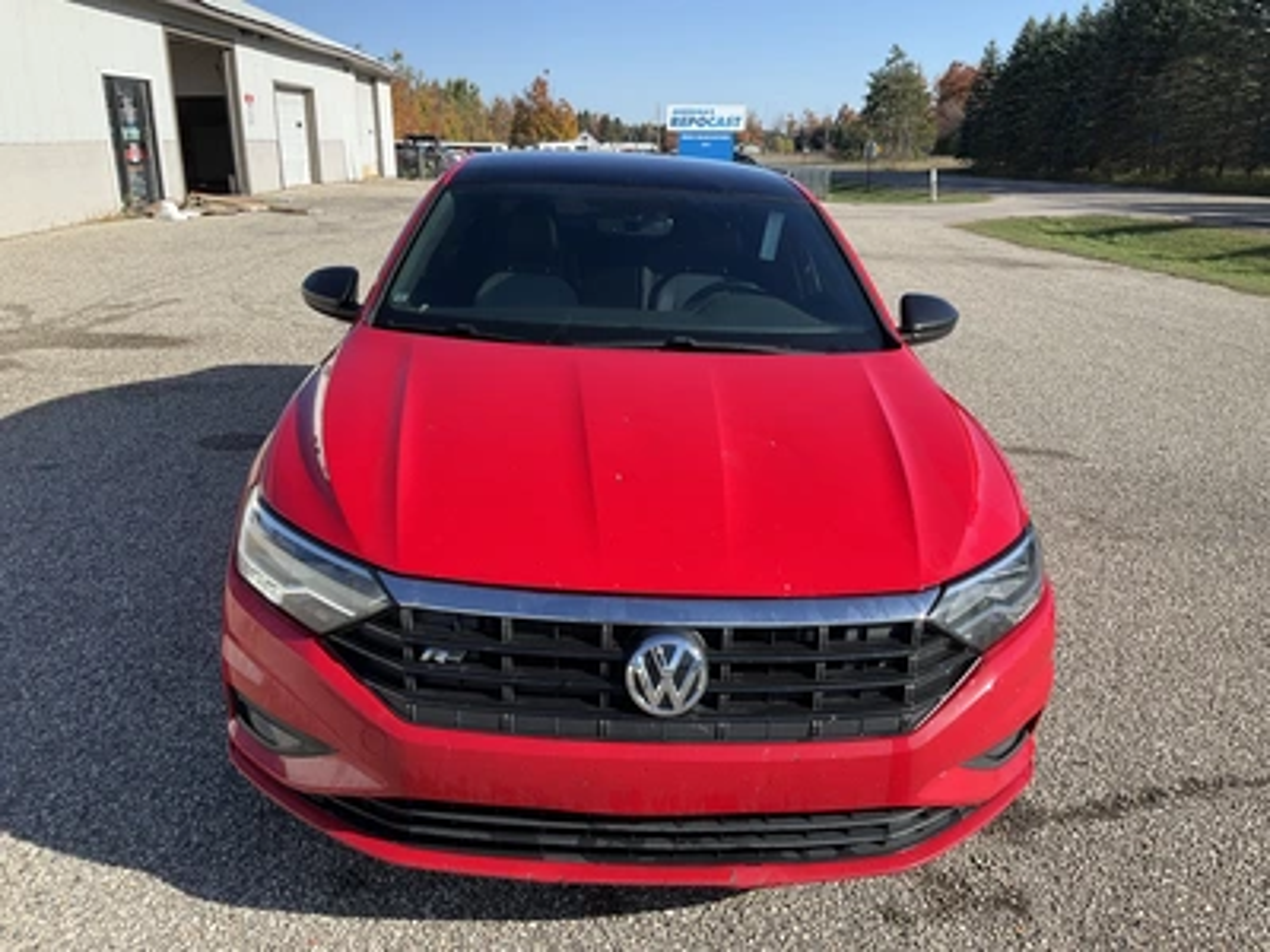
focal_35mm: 29
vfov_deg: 48.2
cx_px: 635
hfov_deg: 61.7
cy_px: 476
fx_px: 1064
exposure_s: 1/962
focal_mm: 3
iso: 25
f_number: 1.8
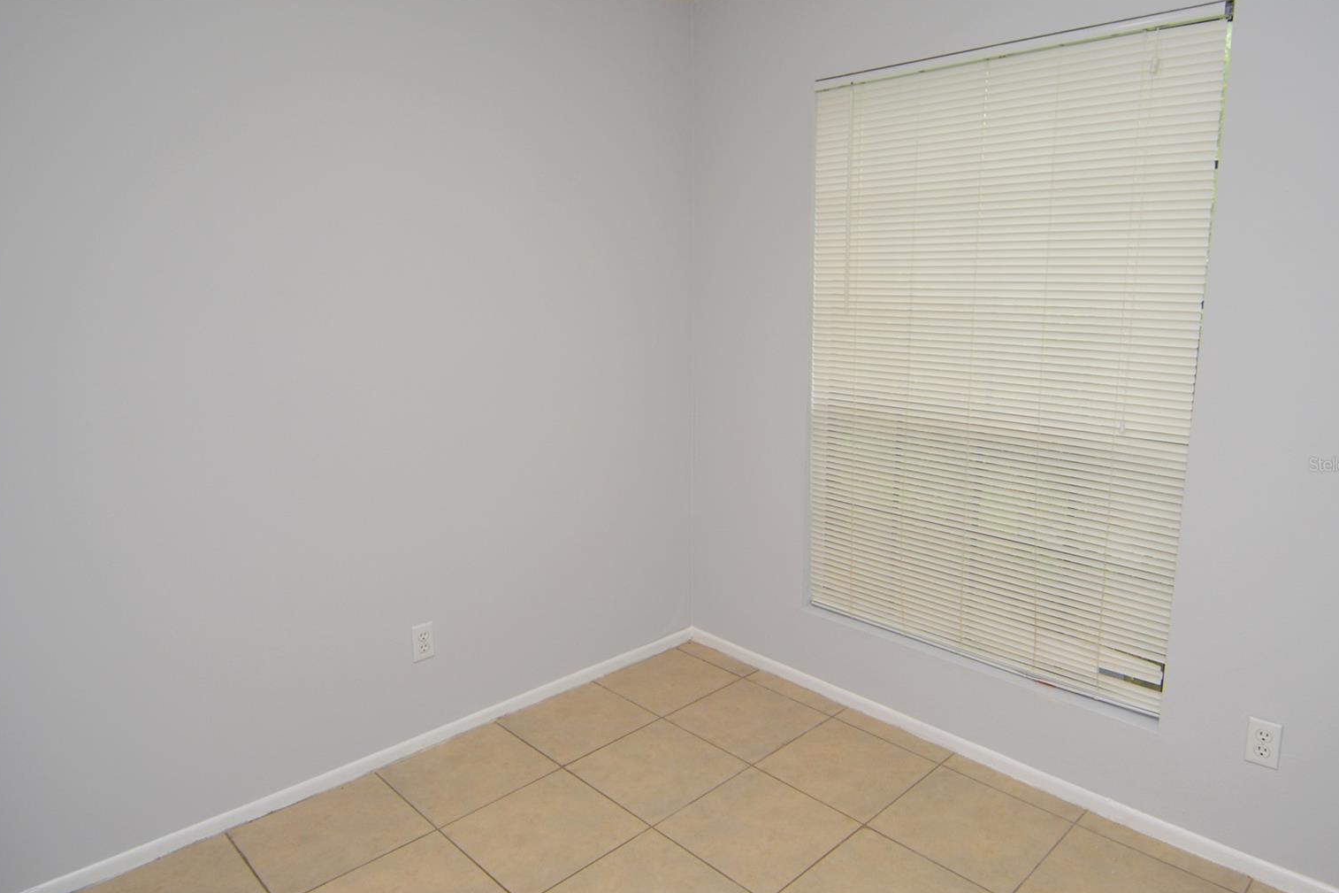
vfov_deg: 64.5
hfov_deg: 86.9
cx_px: 680
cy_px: 464
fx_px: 707
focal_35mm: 19
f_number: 4
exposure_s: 1/60
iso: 400
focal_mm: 12
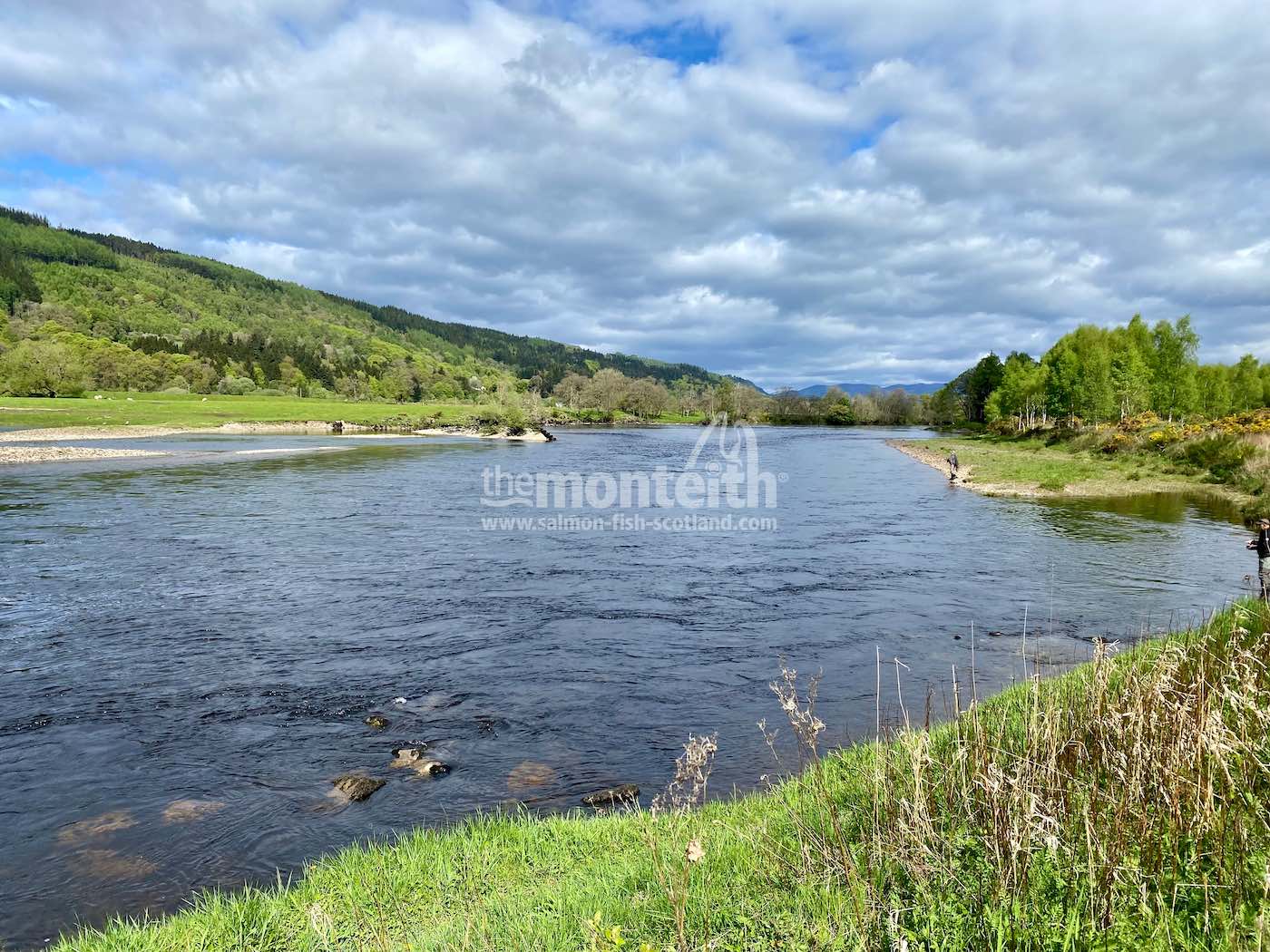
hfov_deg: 67.3
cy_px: 476
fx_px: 954
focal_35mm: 26
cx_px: 635
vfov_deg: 53.1
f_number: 1.8
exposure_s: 1/3205
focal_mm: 4.25
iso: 32
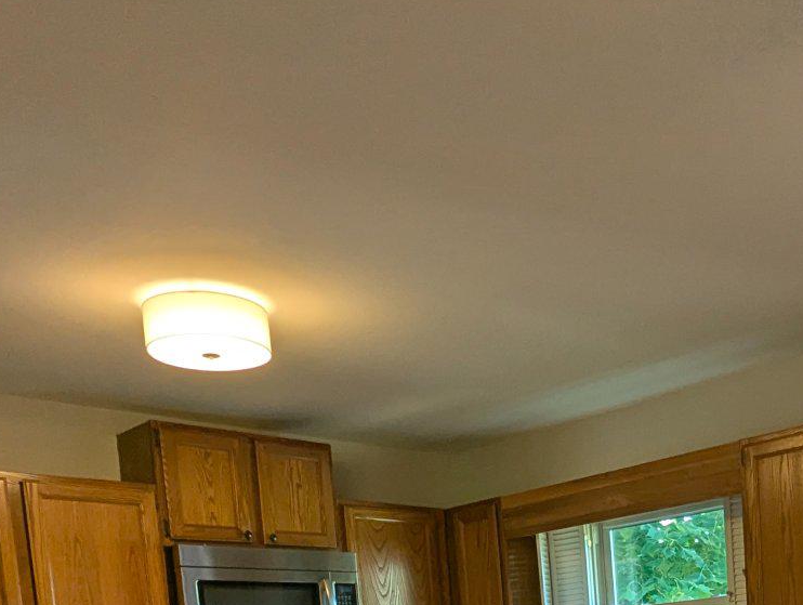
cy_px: 800
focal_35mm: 44
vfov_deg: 27.2
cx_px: 639
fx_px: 1022
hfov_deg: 41.1
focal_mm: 2.35
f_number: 2.2
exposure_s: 1/60
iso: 115
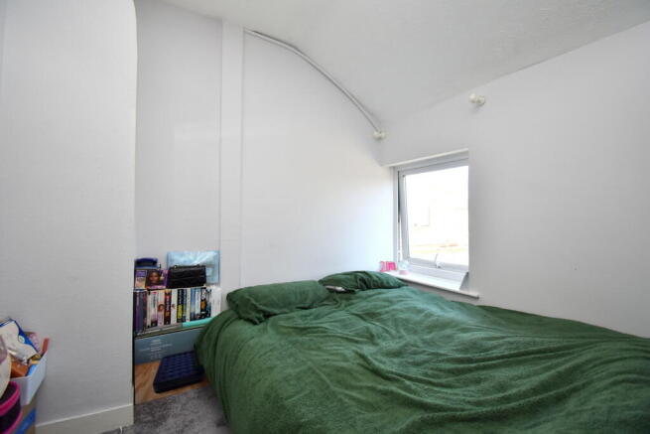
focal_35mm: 15
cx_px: 325
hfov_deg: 100.4
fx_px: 271
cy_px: 217
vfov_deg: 77.4
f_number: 5
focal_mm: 10
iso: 400
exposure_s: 1/200
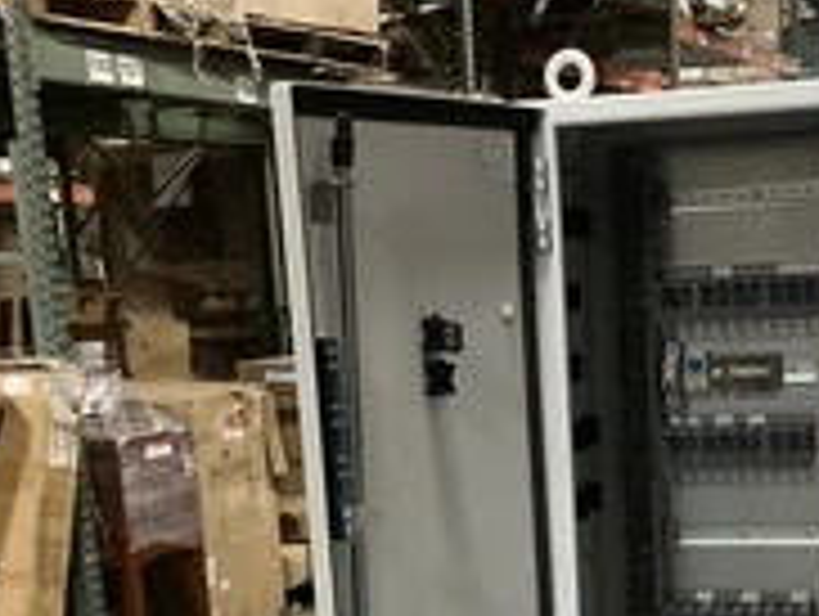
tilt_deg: -15.1
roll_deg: +1.5
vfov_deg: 20.8
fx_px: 1611
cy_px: 652
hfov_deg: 28.3
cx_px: 554
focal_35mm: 68
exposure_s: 1/30
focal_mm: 3.3
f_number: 2.4
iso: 500
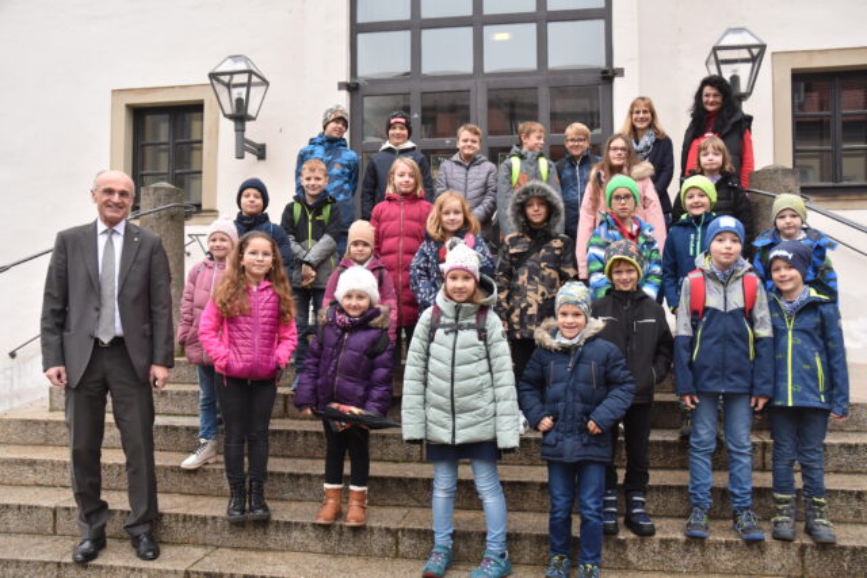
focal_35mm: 33
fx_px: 795
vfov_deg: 40.0
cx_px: 434
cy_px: 289
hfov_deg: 57.2
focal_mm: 22
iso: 800
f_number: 5
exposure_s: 1/100
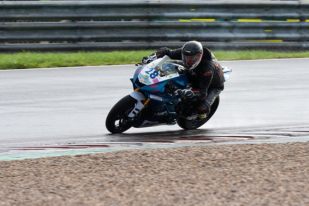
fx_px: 8092
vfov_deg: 1.5
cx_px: 154
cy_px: 78
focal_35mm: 943
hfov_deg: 2.2
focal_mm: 600
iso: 400
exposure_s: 1/400
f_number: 11
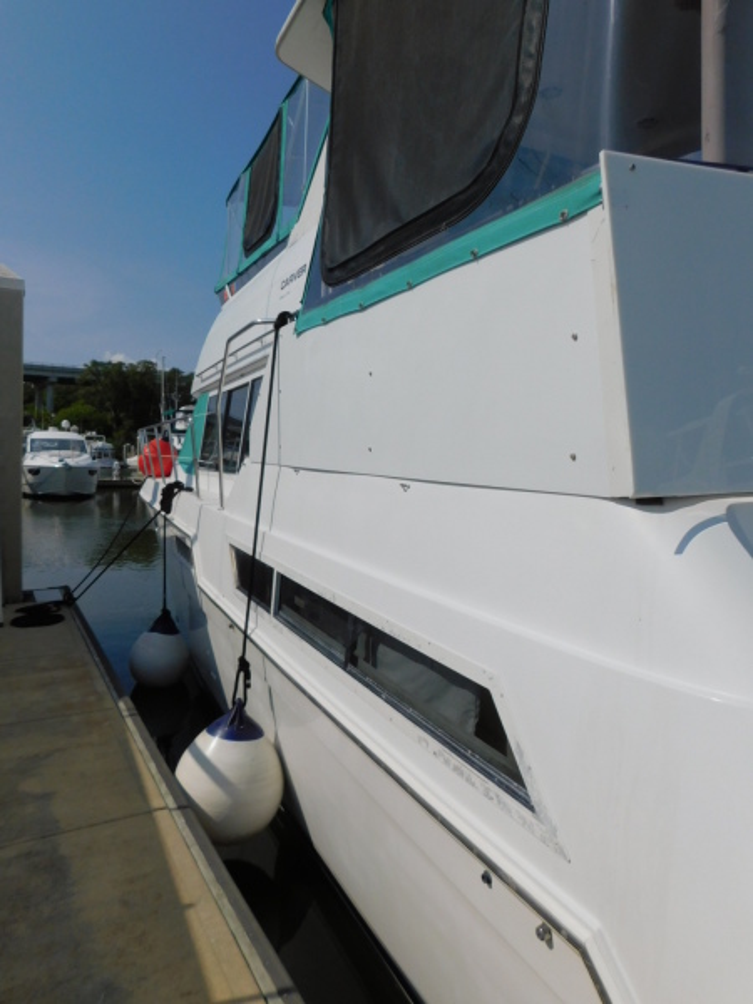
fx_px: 667
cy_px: 502
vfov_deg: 73.9
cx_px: 376
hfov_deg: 58.9
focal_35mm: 23
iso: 125
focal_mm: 4
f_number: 6
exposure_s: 1/1500
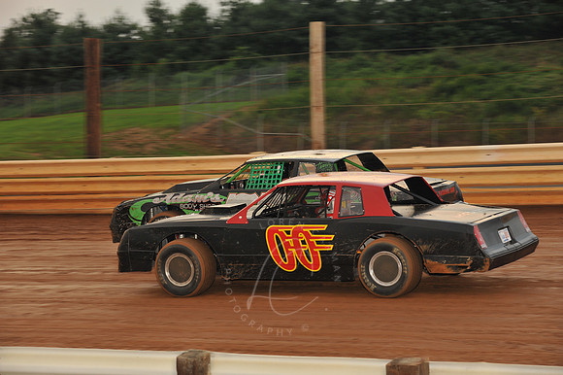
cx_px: 282
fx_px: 1954
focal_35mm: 125
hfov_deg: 16.4
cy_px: 188
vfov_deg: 11.0
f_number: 8
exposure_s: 1/320
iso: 800
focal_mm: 125
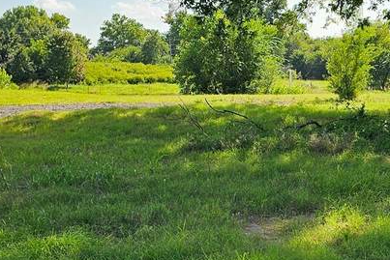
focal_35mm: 76
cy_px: 194
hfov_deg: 25.5
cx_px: 375
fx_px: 824
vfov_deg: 17.9
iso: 10
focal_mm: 6.3
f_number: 1.7
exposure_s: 1/461
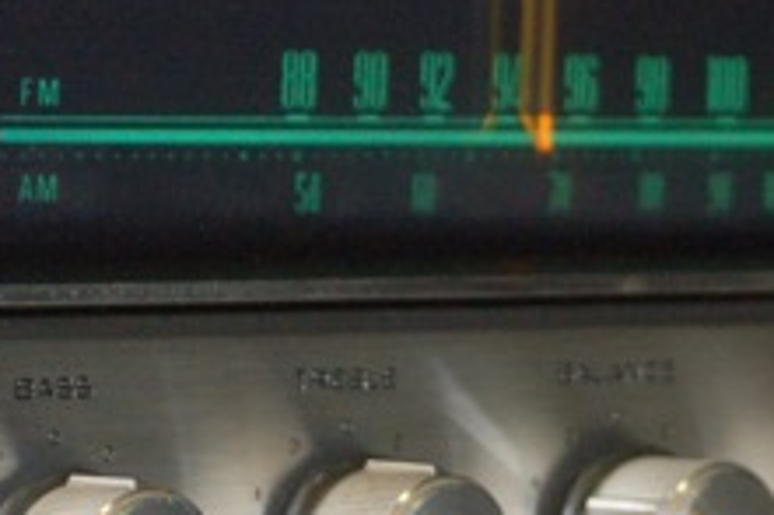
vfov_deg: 5.2
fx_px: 5679
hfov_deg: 7.8
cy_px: 300
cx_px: 158
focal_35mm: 264
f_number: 5.3
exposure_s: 1/60
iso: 1600
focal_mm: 65
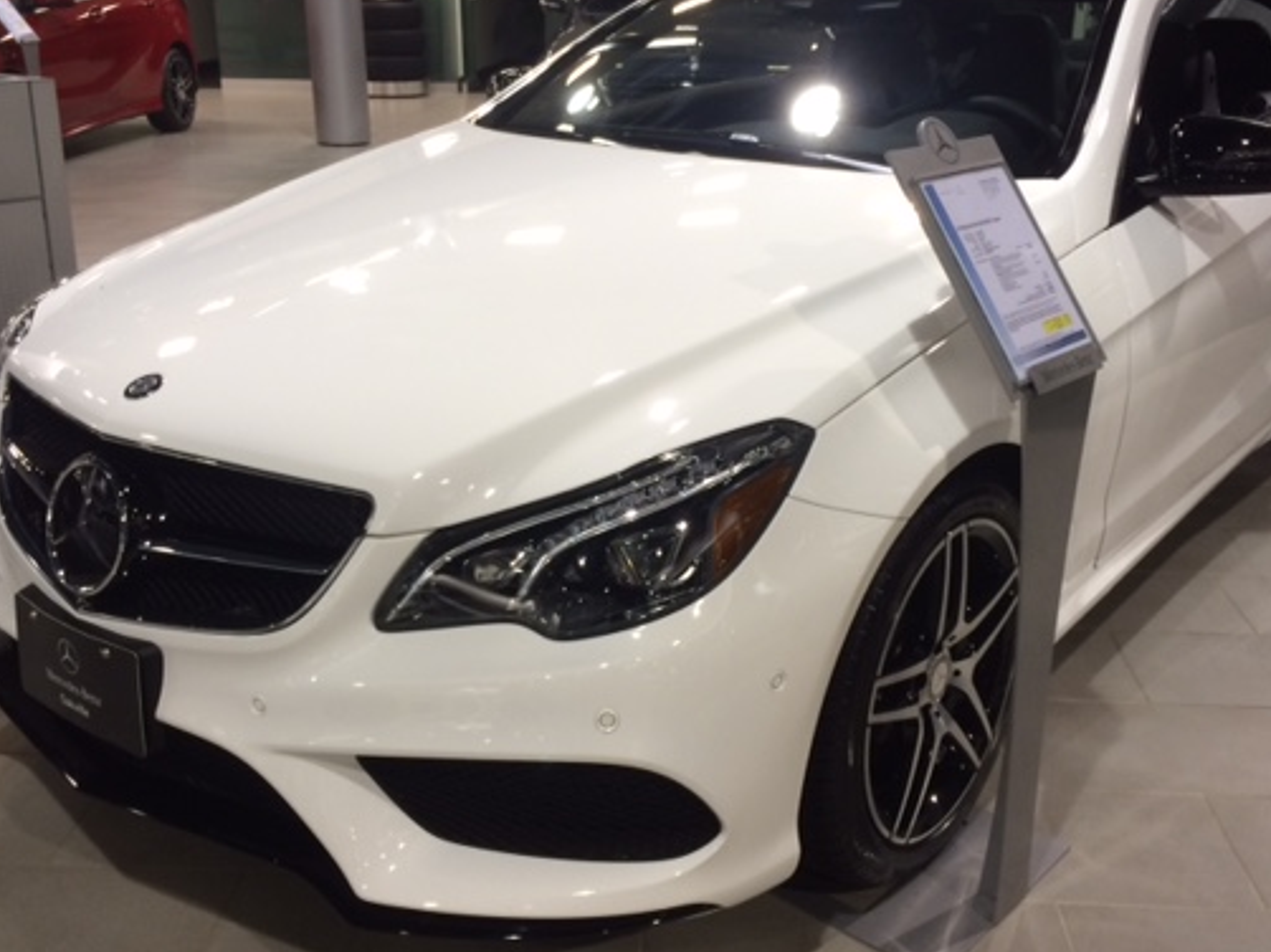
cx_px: 673
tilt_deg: -20.8
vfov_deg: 38.6
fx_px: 1358
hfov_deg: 50.1
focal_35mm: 37
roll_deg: -0.4
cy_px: 448
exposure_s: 1/30
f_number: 2.2
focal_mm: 4.15
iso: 80
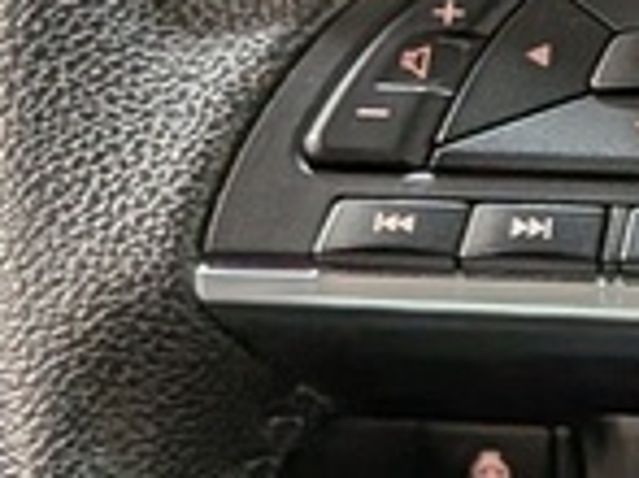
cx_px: 1469
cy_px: 143
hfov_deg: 10.4
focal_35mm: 167
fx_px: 3080
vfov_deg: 8.9
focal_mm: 4.53
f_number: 1.7
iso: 70
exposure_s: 1/40
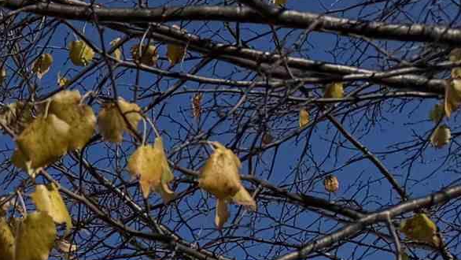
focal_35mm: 137
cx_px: -569
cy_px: 696
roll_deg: -0.3
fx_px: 1675
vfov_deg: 8.0
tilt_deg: +18.1
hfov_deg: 12.8
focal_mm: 6.76
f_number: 1.78
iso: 64
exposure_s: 1/14286
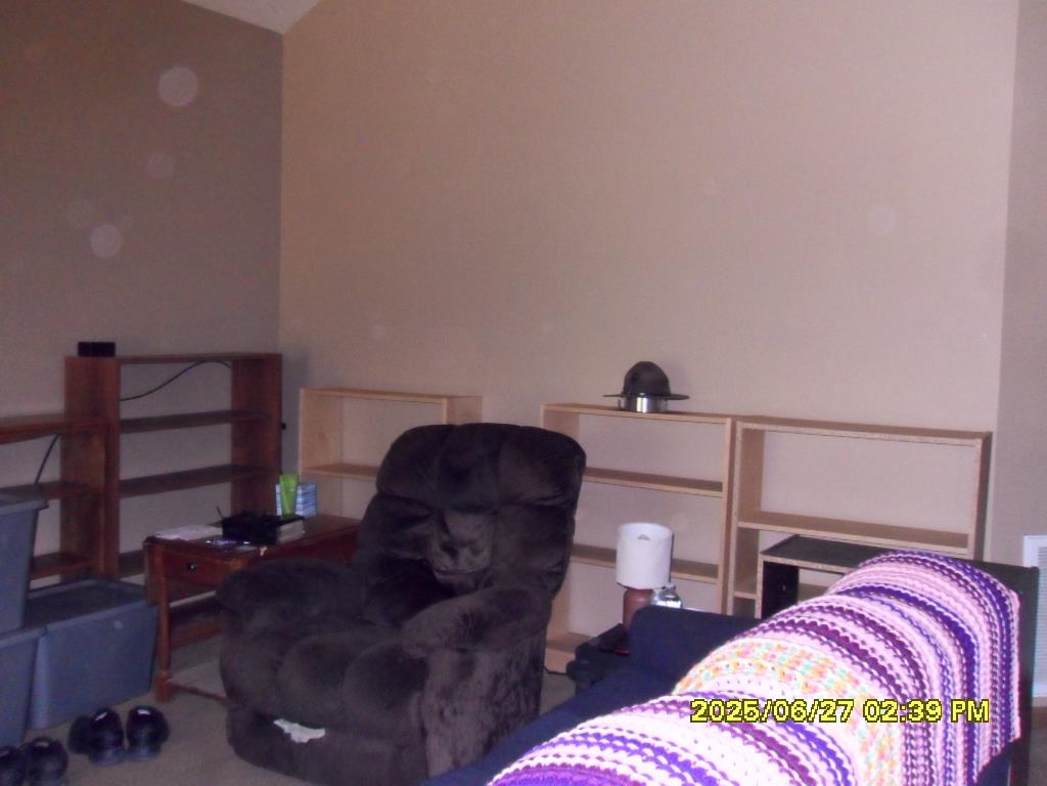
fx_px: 1059
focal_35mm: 35
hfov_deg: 52.6
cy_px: 393
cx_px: 524
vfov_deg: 40.7
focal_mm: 6.3
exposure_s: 1/45
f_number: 3.5
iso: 640
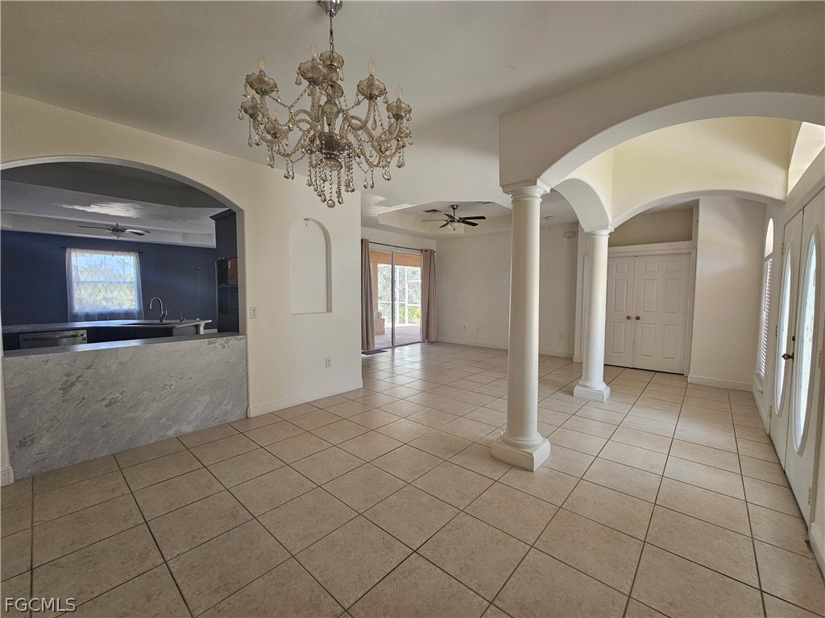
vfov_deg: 89.9
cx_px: 412
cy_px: 309
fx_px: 310
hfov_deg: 106.2
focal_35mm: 13
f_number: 2.2
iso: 80
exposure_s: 1/60
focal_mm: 2.2
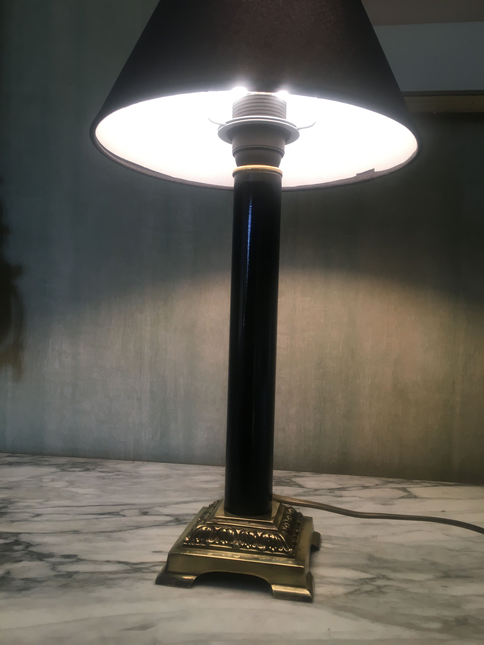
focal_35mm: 29
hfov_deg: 48.2
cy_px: 322
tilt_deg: -1.3
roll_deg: -1.6
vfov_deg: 61.7
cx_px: 242
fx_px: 541
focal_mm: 4.15
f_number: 2.2
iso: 32
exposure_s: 1/33
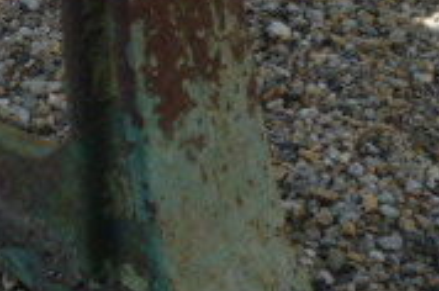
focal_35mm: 90
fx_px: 1096
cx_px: 22
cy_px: -17
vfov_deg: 14.8
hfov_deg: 22.0
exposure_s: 1/800
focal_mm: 4.3
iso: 100
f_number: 2.5
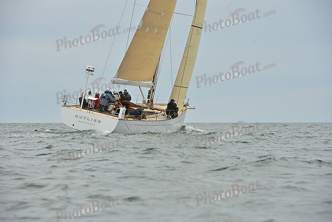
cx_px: 166
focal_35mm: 200
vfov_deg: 6.9
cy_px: 111
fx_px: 1845
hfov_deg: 10.3
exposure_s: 1/1250
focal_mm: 200
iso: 320
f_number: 9
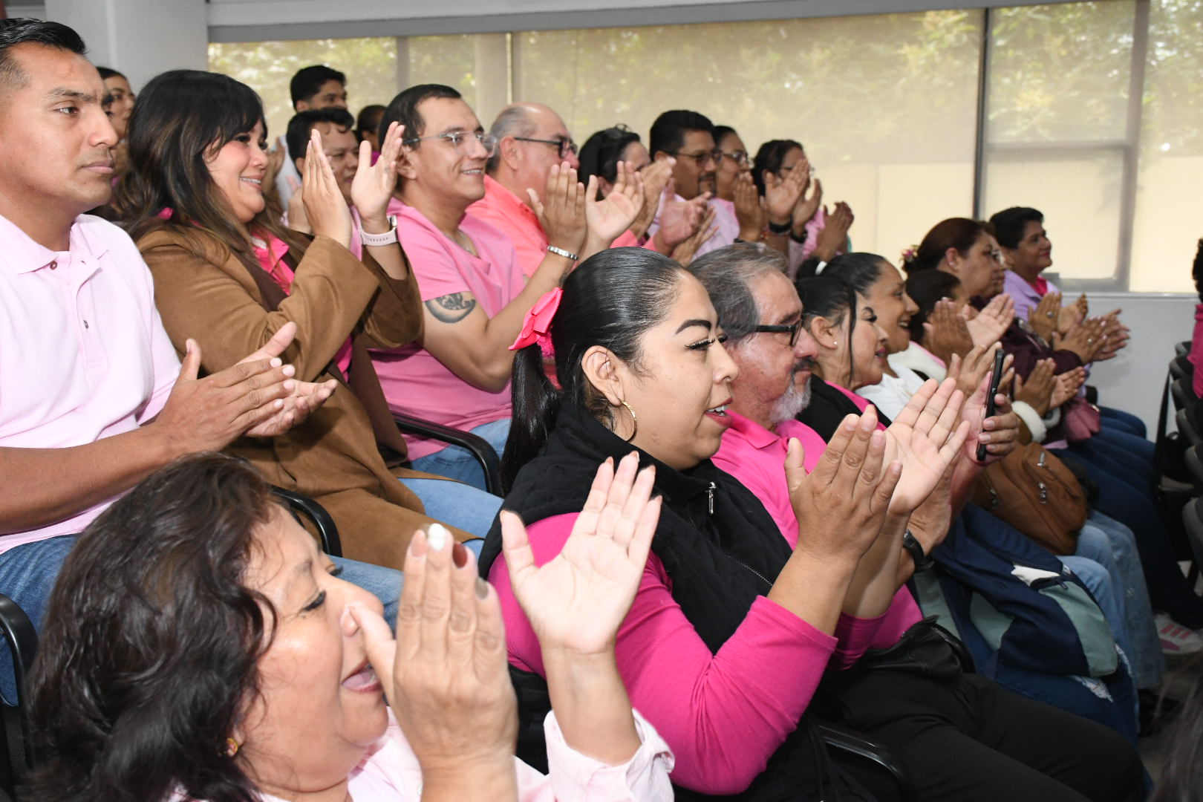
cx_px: 602
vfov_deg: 29.9
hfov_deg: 43.6
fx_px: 1504
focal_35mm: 45
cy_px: 401
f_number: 6.3
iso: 2500
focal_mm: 30
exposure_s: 1/100
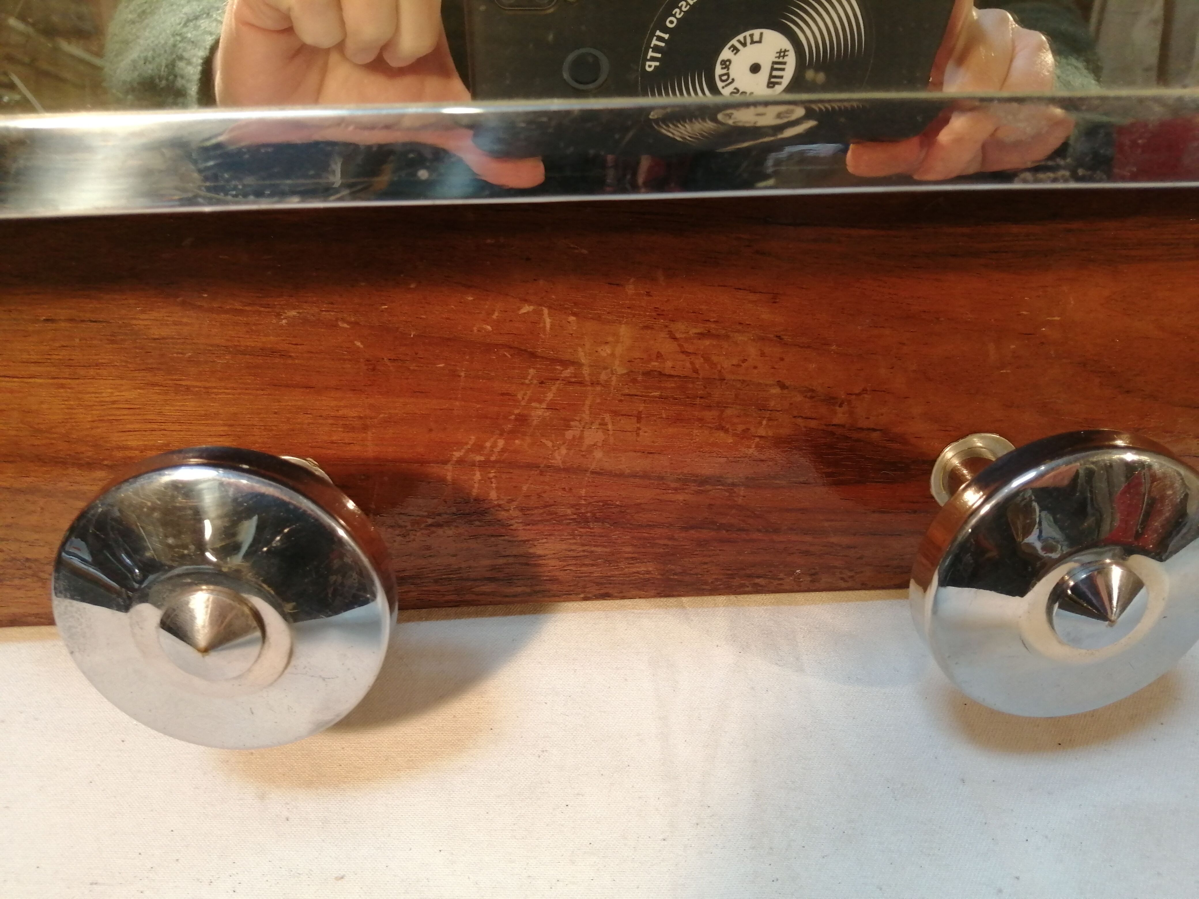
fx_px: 901
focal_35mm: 26
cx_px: 600
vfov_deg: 53.1
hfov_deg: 67.3
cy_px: 450
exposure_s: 1/33.3
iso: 100
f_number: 1.8
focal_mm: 3.46
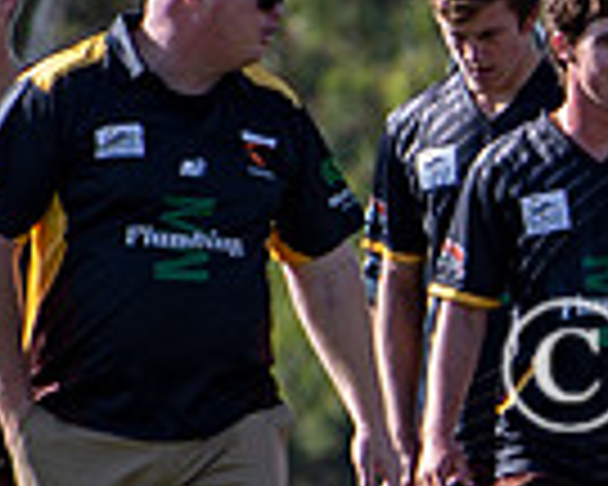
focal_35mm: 1998
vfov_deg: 0.8
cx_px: 1412
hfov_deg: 1.0
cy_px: 510
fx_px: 35953
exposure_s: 1/1000
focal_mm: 200
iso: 100
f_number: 3.2
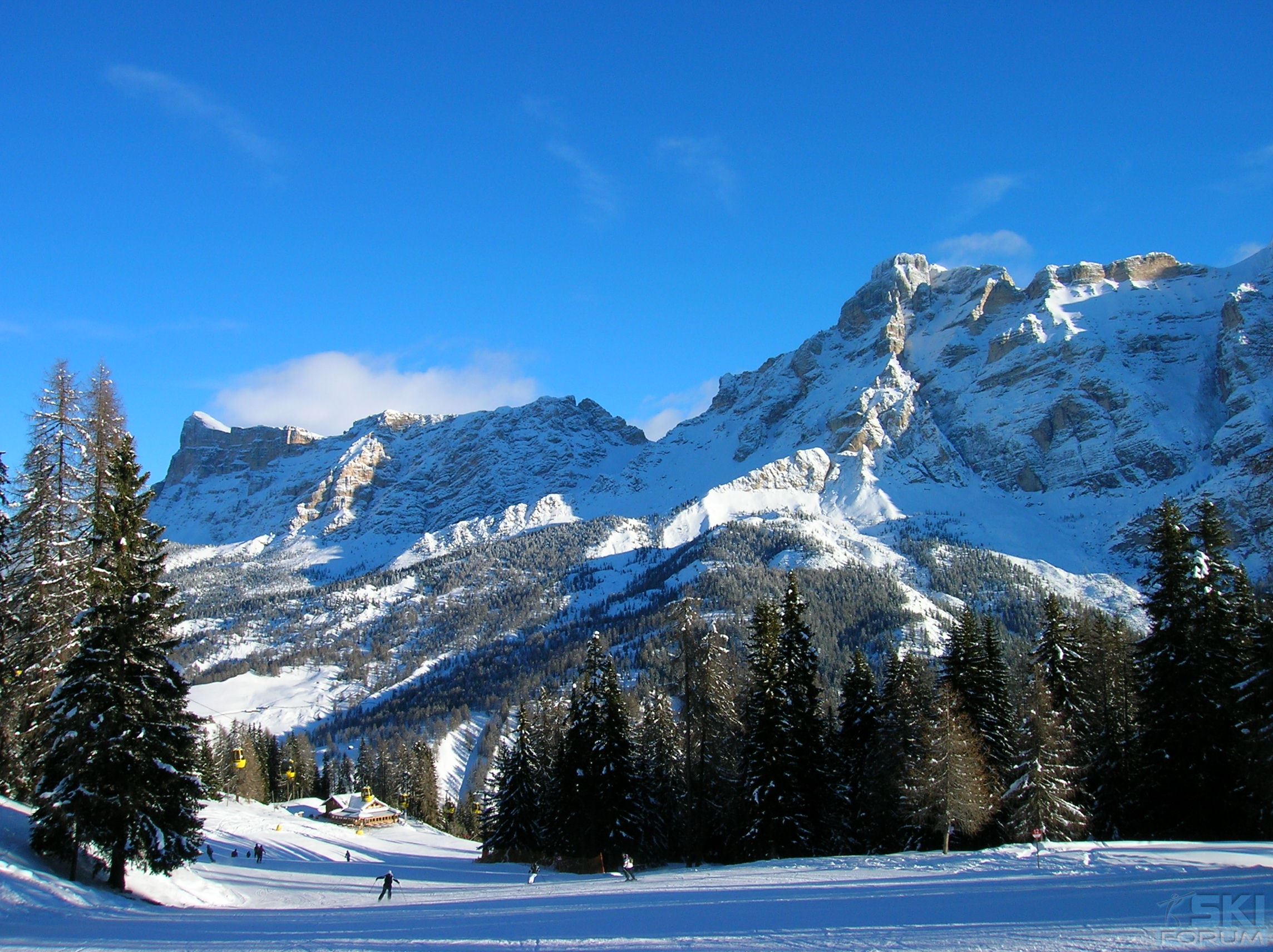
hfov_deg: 54.0
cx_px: 636
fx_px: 1249
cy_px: 476
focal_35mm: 34
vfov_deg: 41.7
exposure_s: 1/407
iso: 50
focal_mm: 5.7
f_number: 4.9
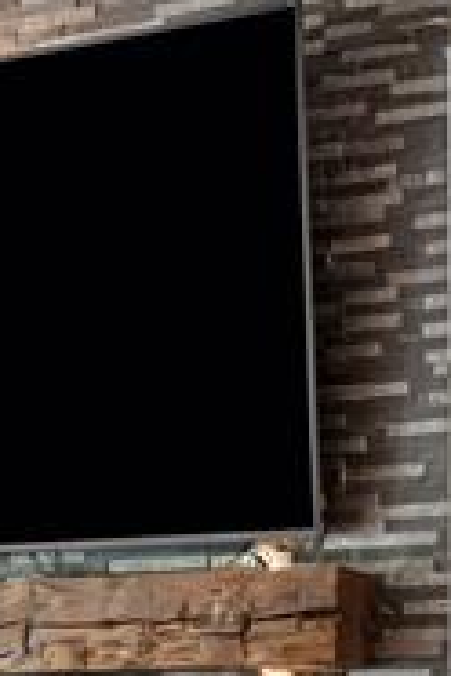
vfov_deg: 16.5
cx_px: -33
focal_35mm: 119
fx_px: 2236
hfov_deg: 11.4
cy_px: 814
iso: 400
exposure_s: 1/5
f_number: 8
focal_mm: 46
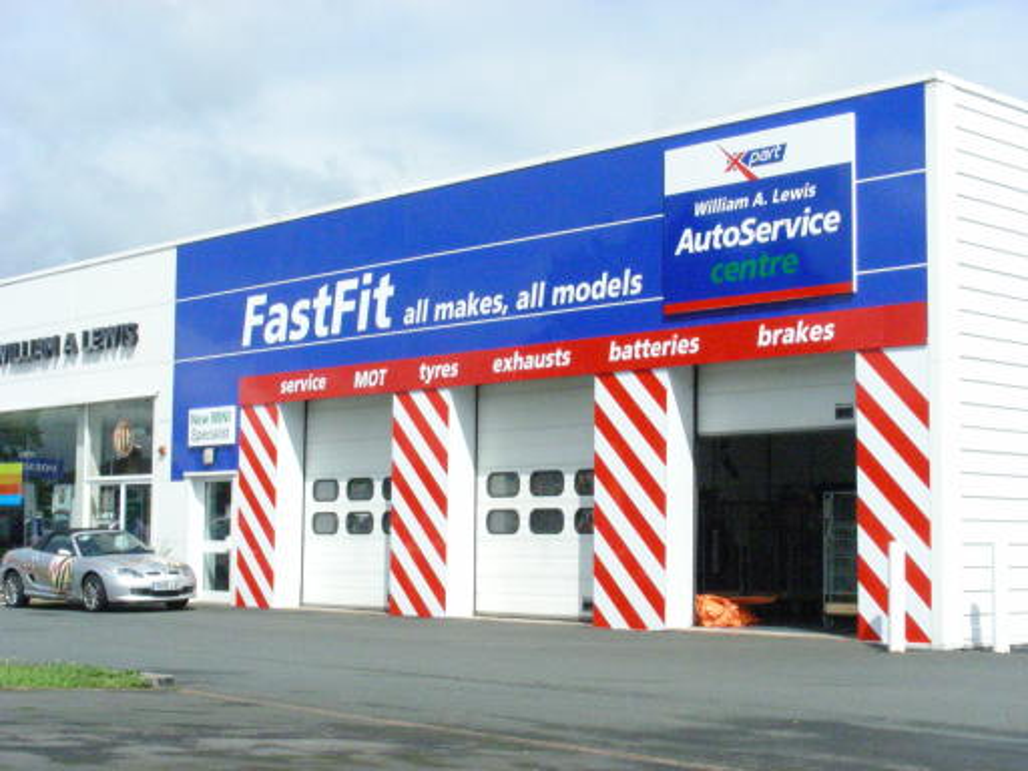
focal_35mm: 58
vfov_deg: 25.2
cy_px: 386
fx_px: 1722
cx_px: 514
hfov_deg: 33.2
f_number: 13.6
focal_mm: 9.7
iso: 800
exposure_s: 1/1000
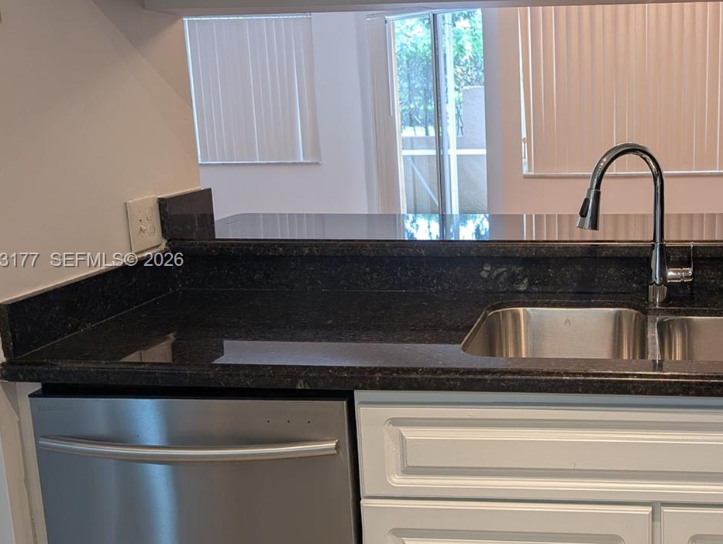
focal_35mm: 41
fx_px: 857
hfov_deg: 43.9
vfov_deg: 35.2
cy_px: 261
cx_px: 560
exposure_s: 1/60
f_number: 1.68
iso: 51
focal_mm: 6.9
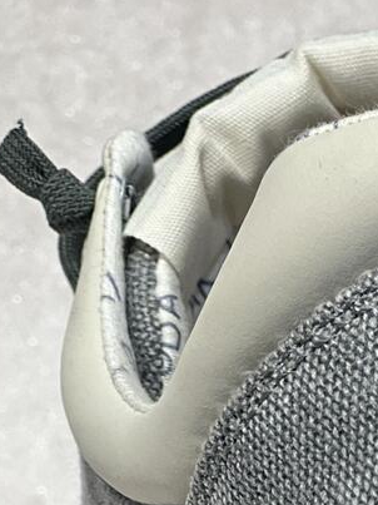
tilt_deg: -45.2
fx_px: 3715
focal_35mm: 255
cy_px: 750
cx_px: 511
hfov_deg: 5.8
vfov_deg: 7.6
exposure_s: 1/100
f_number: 2.8
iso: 100
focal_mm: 9
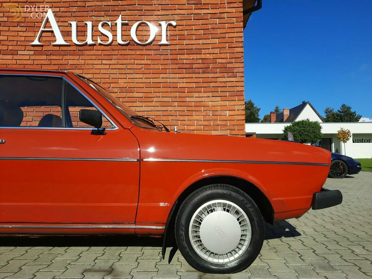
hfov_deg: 69.4
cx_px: 186
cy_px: 140
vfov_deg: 54.9
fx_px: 269
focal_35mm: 25
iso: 40
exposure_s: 1/2000
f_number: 2
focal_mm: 4.6
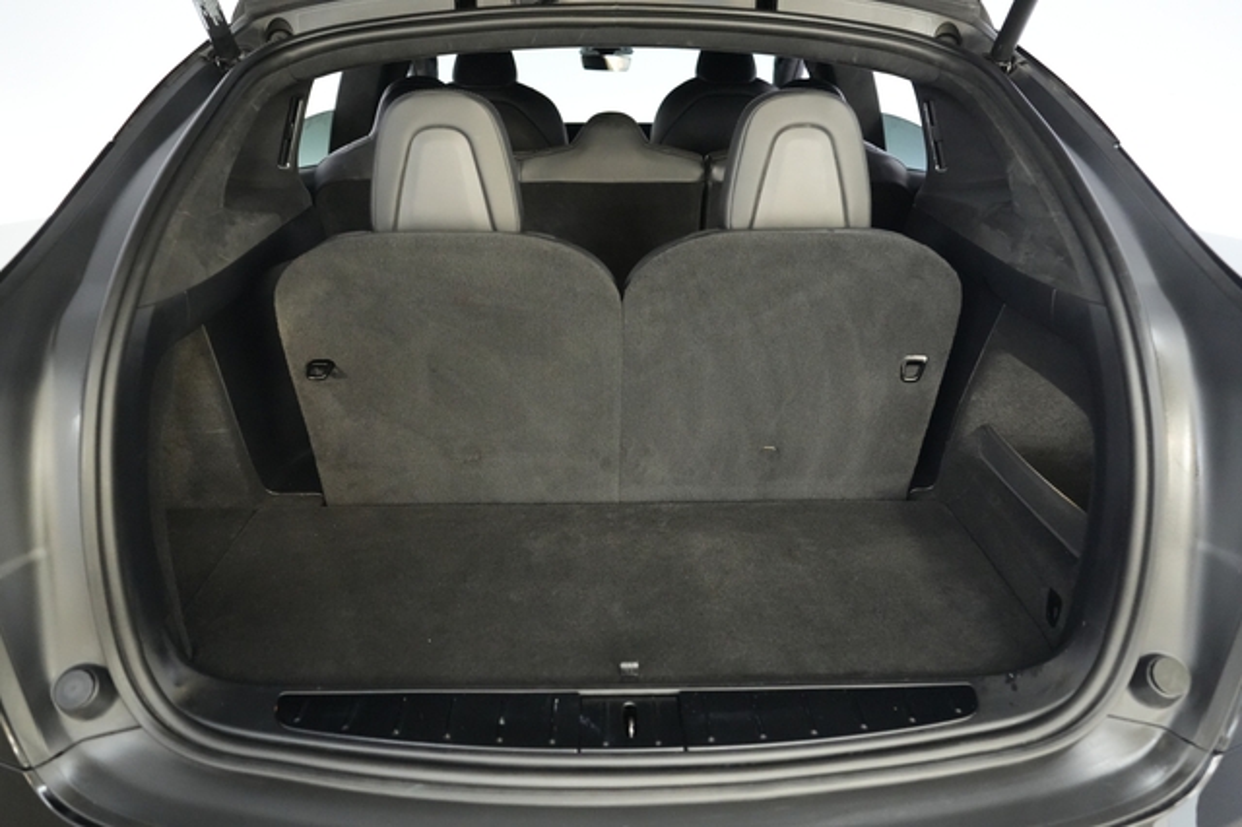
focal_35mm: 24
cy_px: 414
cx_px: 621
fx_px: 828
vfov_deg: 53.1
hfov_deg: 73.8
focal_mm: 24
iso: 10000
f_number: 2.8
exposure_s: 1/160
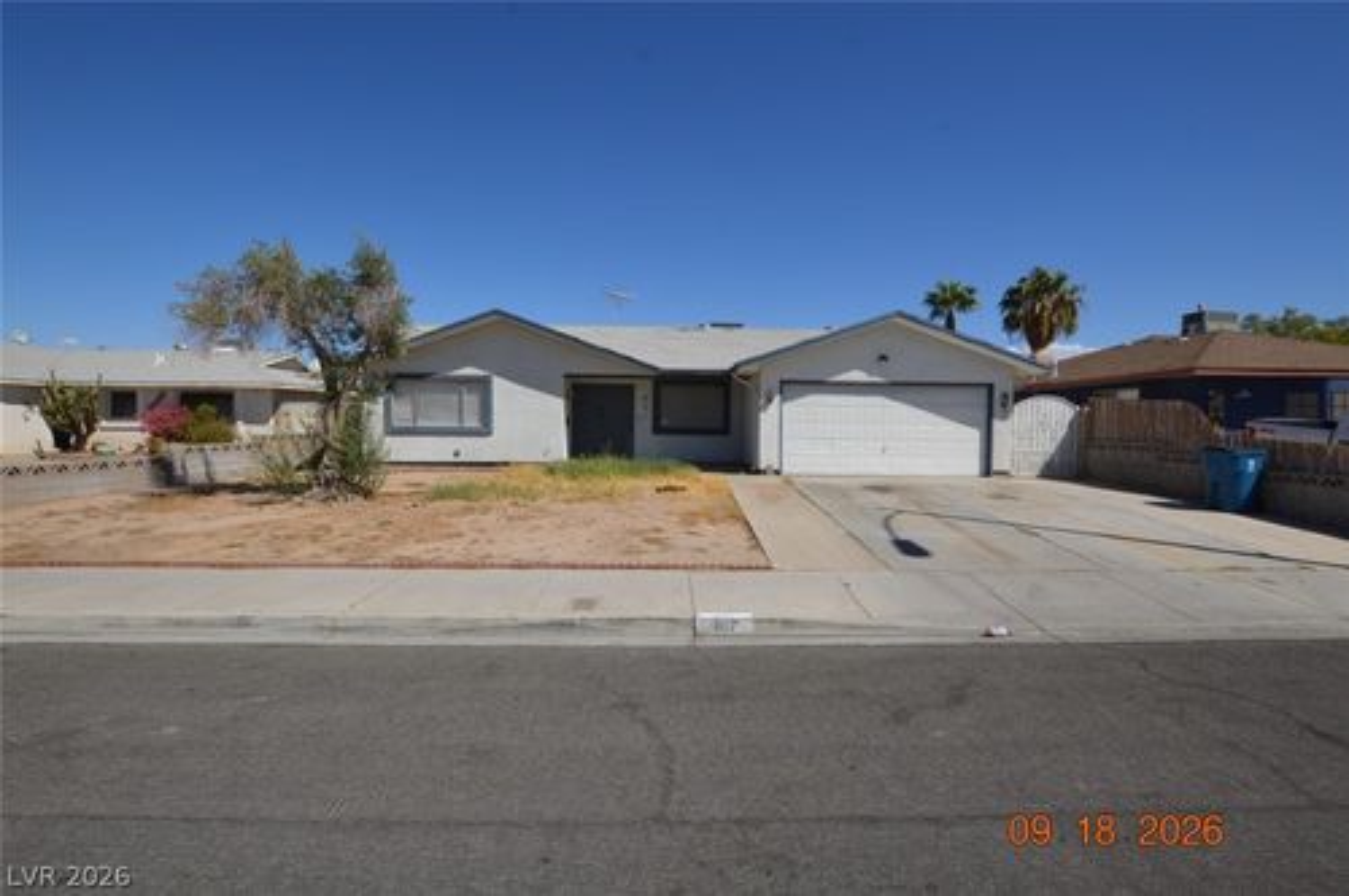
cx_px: 674
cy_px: 448
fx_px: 646
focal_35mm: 17
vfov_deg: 69.5
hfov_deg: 92.5
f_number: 13
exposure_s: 1/200
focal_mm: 11.5
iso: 100
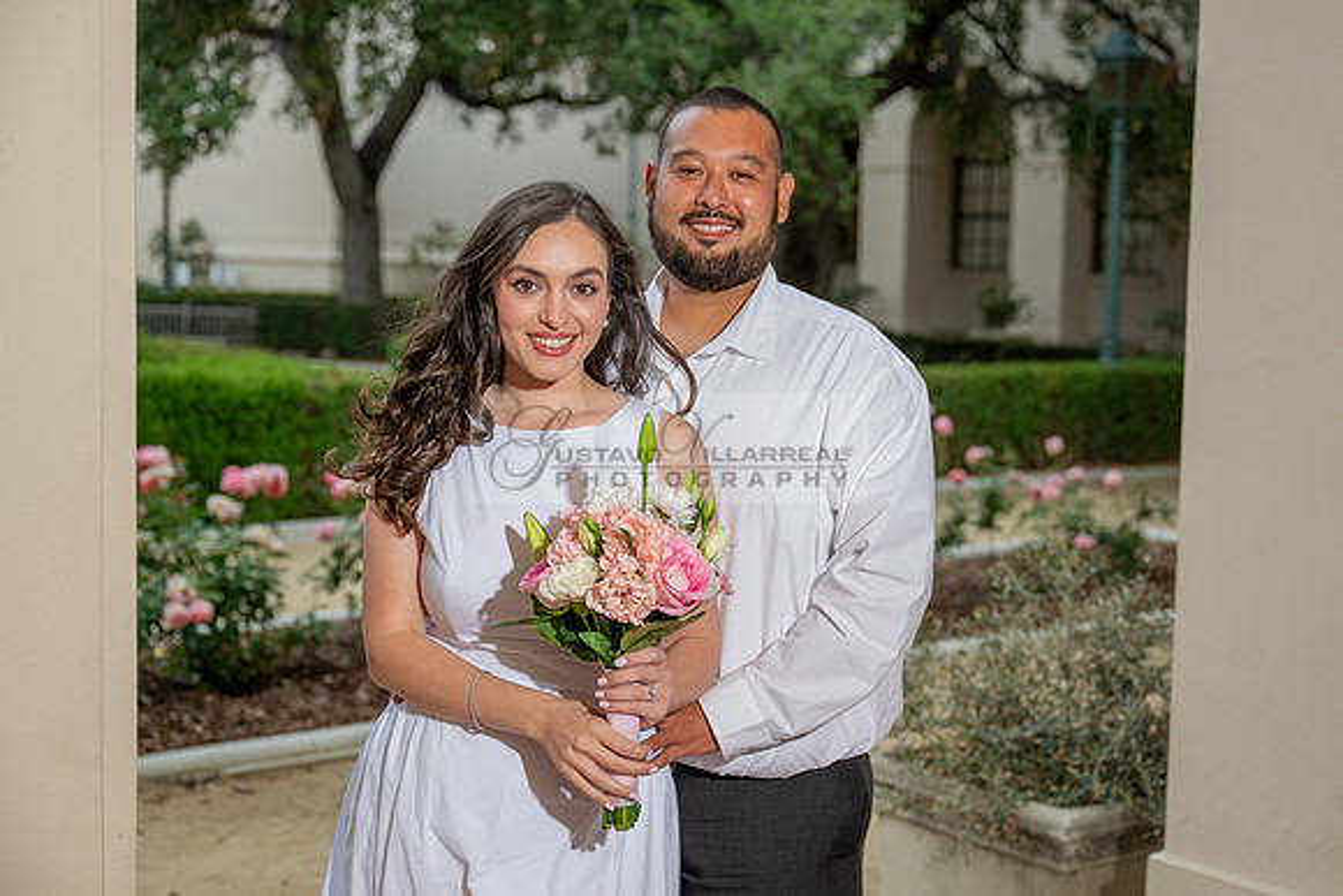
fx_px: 2079
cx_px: 701
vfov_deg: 24.3
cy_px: 446
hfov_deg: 35.8
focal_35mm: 56
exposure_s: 1/200
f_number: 3.5
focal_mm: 53
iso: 200
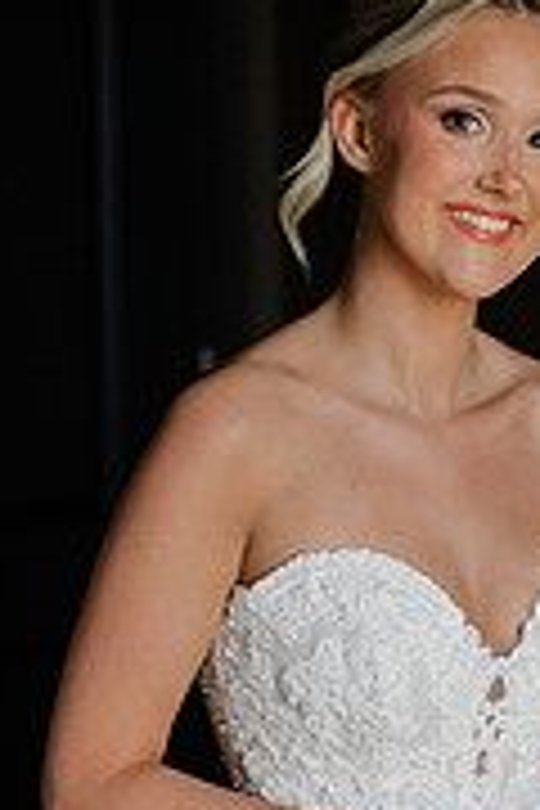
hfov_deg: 7.8
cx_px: 630
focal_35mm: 175
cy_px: 567
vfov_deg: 11.7
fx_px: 3937
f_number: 2.8
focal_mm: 70
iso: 2500
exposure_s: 1/200
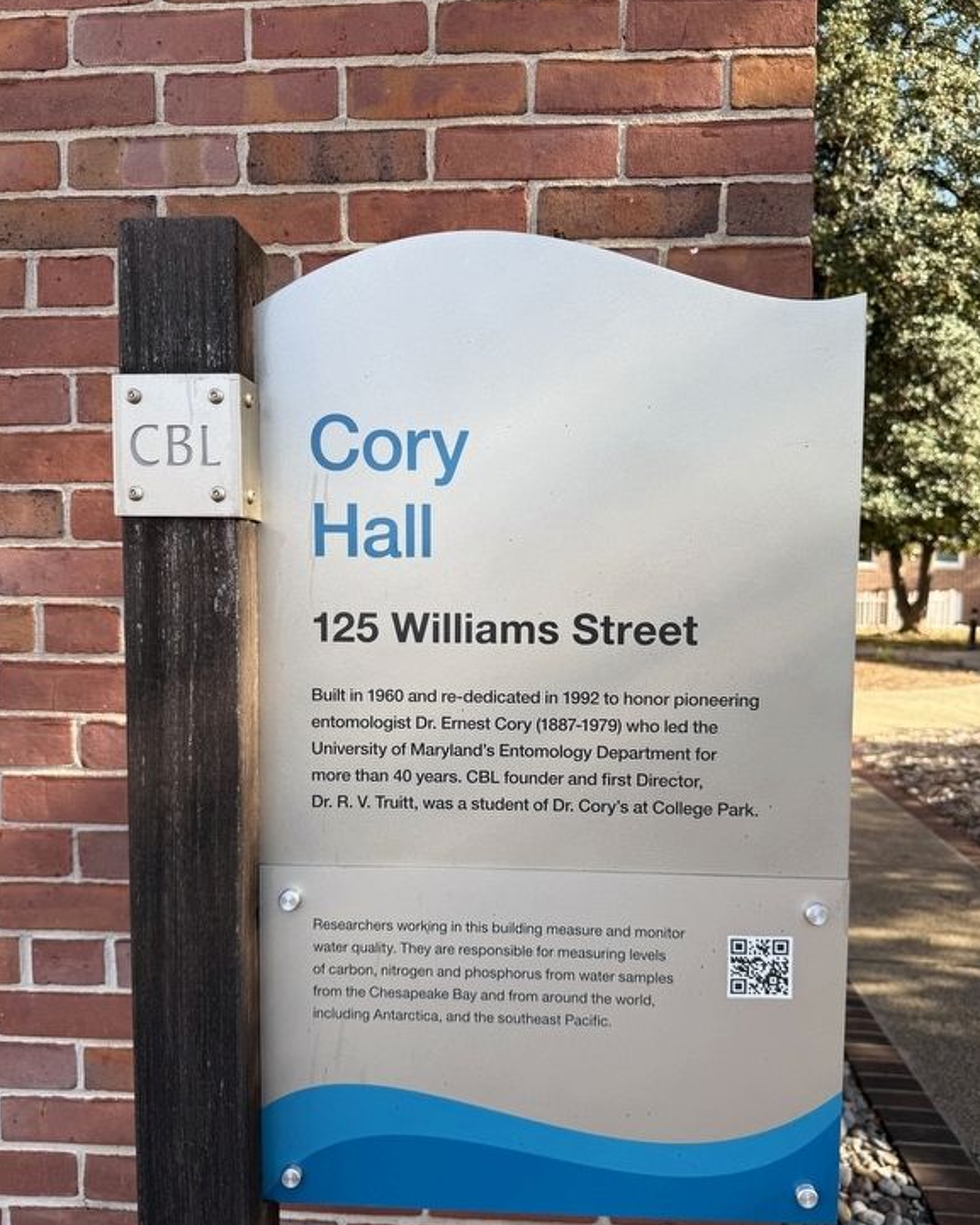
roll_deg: -1.0
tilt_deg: -3.0
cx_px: 503
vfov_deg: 65.9
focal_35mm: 26
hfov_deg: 54.9
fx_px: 942
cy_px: 656
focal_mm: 6.76
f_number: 1.78
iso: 80
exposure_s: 1/772
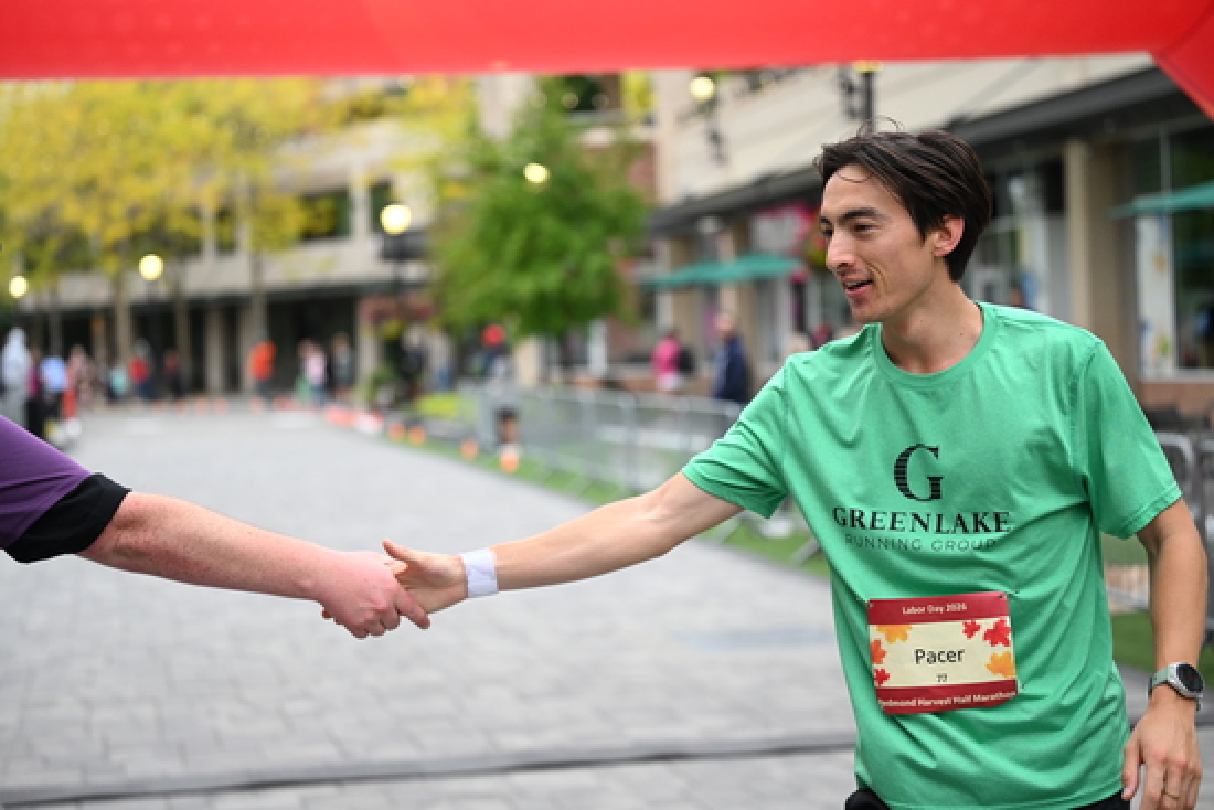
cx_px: 607
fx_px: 2361
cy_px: 405
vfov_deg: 19.5
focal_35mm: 70
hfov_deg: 28.8
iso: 1600
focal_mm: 70
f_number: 2.8
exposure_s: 1/1250
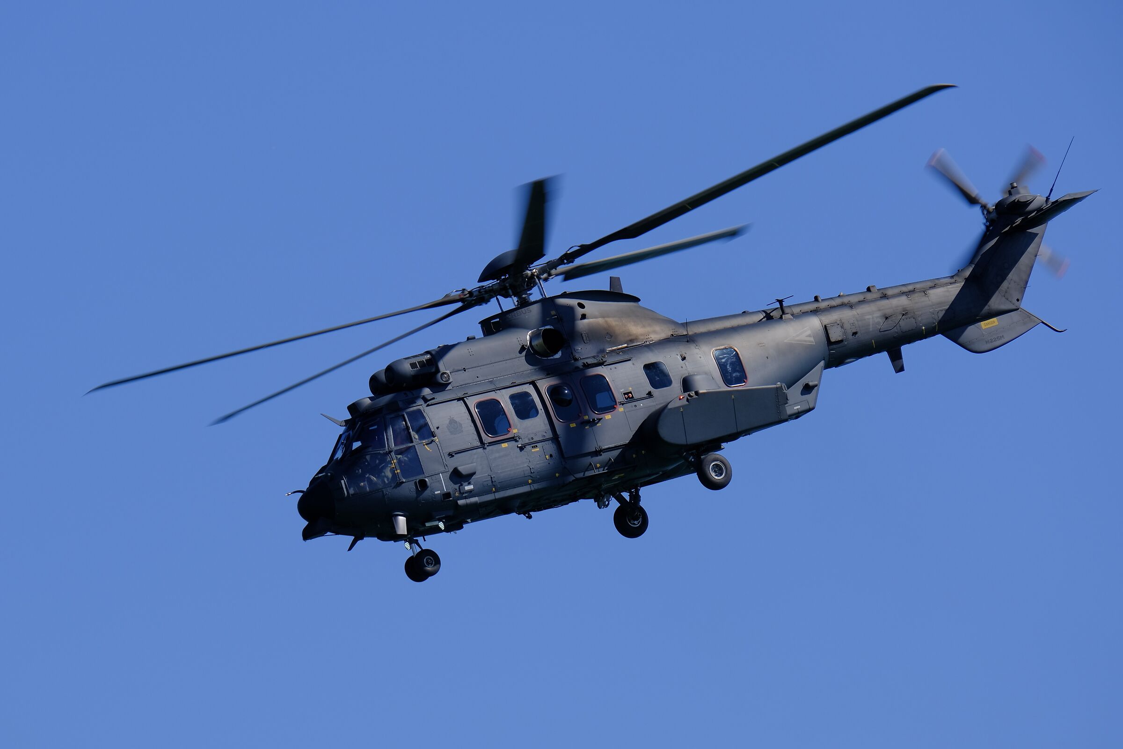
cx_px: 562
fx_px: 9358
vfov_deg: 4.6
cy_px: 374
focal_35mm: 300
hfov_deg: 6.9
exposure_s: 1/500
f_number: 8
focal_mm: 200
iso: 160
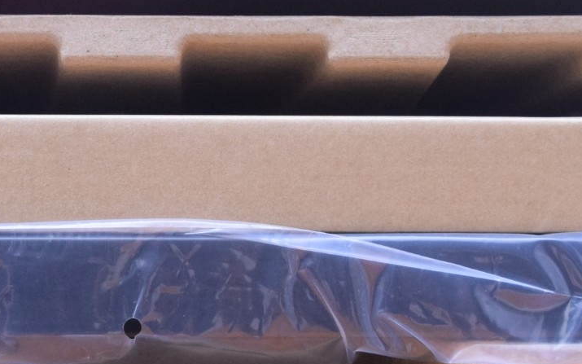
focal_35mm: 120
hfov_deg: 17.2
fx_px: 1904
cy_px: 292
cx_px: 118
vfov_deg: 10.9
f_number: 5.6
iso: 1600
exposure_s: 1/8
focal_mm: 26
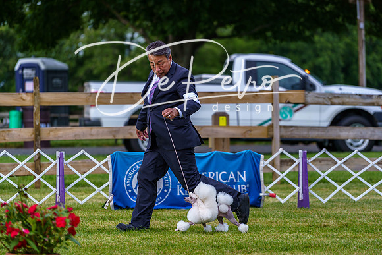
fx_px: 1974
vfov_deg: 7.4
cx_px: 191
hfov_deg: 11.1
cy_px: 128
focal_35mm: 186
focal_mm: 186
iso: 160
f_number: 4
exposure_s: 1/500
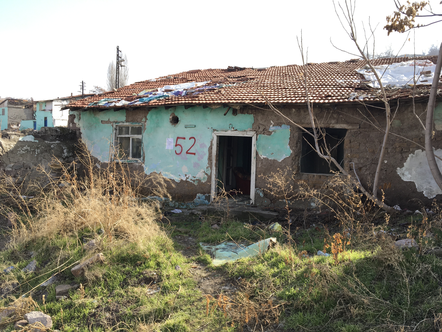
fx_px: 370
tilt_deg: -1.1
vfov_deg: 48.2
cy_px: 166
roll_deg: -2.3
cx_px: 221
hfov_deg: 61.7
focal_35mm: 29
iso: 25
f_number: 2.2
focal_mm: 4.15
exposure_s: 1/439
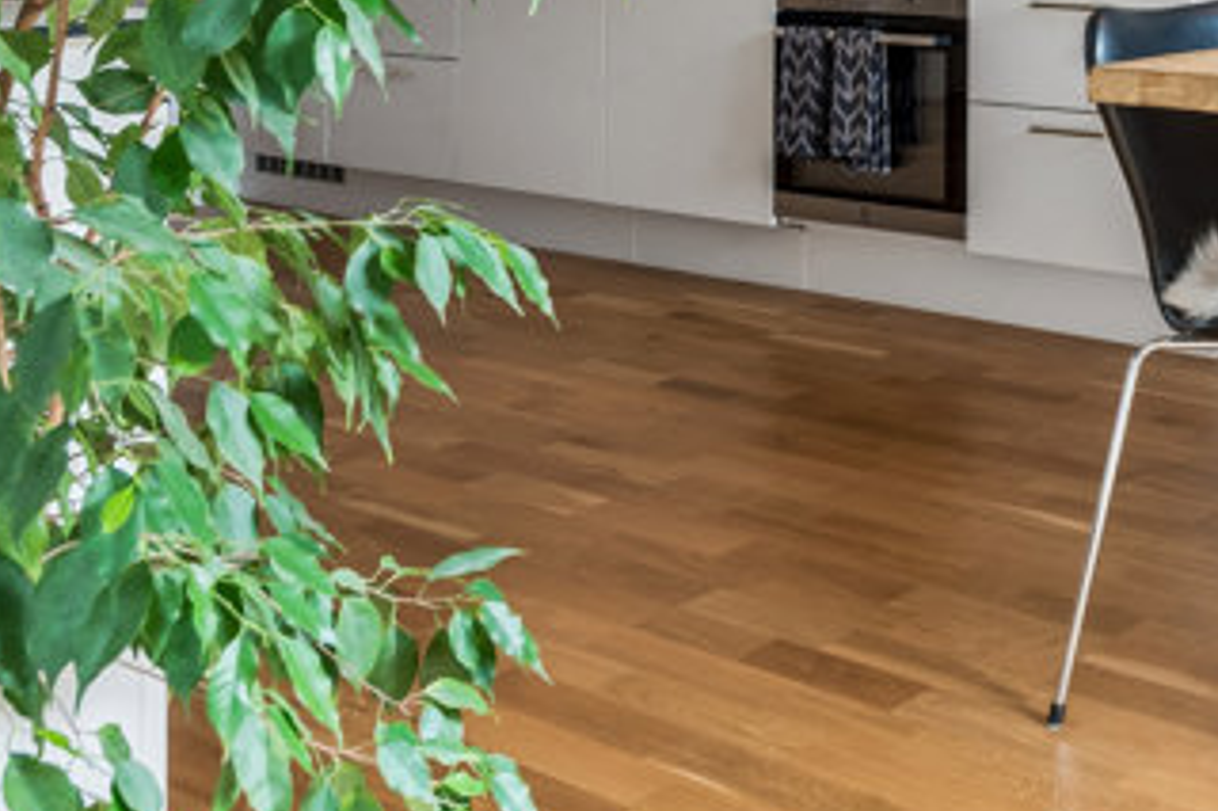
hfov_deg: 32.1
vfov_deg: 24.9
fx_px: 1691
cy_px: -97
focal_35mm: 50
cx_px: 1500
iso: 250
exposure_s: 1/13
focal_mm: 20
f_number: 10
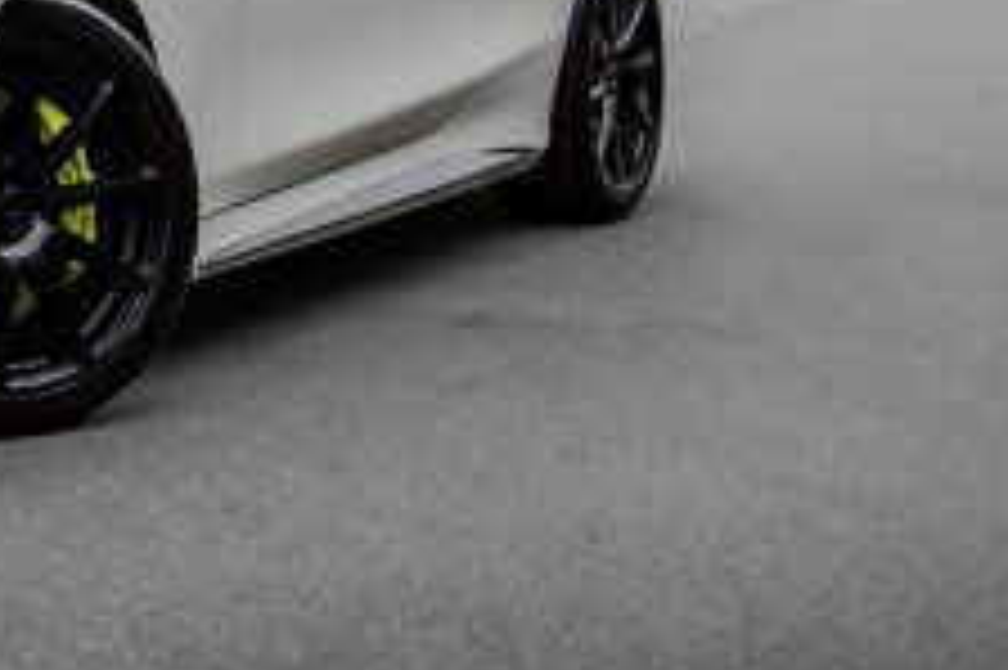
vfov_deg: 13.2
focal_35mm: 103
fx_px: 2882
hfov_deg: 18.5
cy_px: 65
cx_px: -284
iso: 640
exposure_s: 1/400
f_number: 6.3
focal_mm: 36
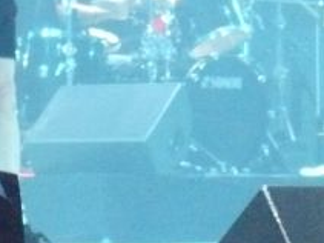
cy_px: -191
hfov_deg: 5.2
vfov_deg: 3.9
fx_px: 3545
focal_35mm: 379
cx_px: 195
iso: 1250
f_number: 5.6
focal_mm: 16.4
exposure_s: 1/60
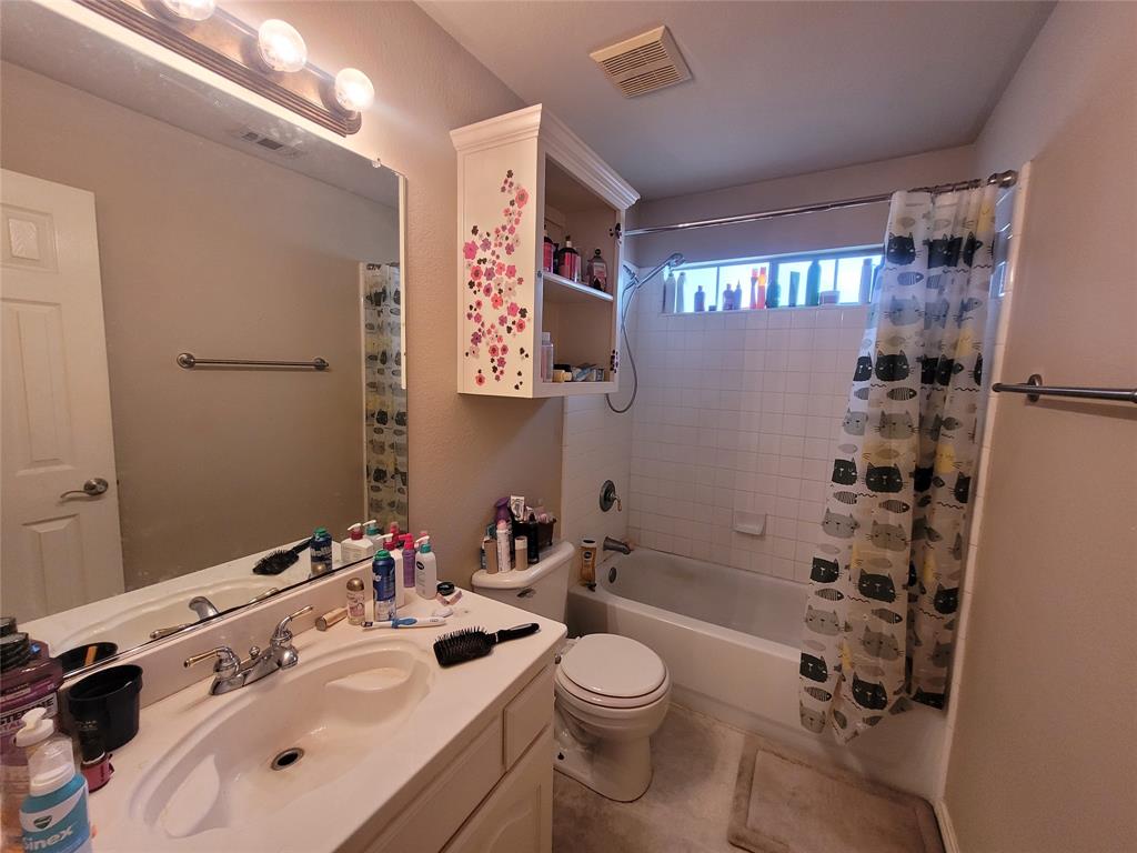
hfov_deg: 106.2
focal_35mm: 13
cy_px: 426
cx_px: 568
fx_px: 427
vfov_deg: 89.9
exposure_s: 1/60
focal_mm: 1.74
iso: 200
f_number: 2.2
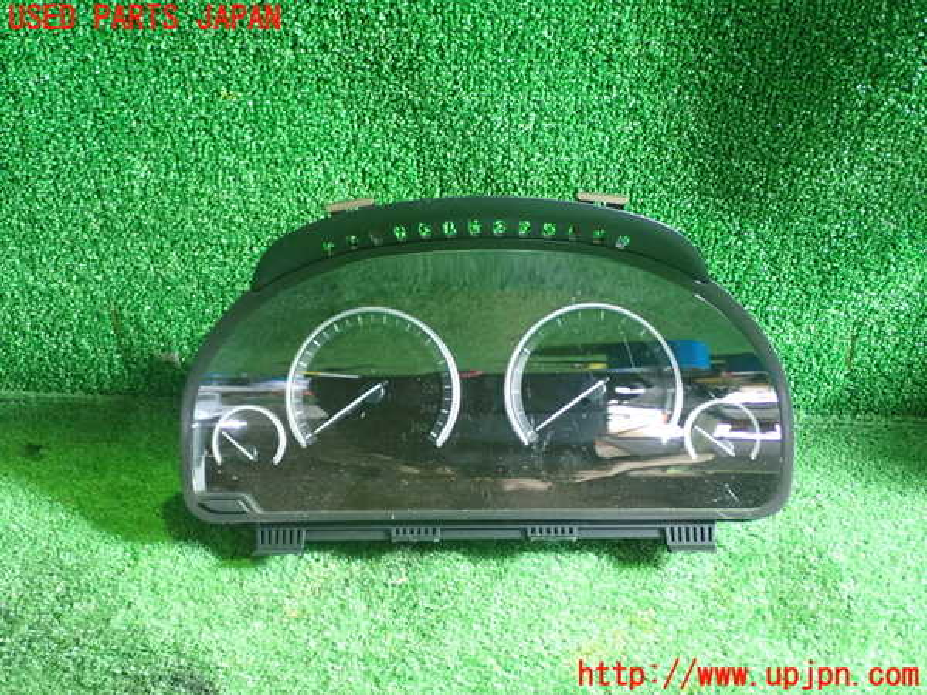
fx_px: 1018
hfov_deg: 49.0
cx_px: 464
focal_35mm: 38
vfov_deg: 37.7
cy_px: 348
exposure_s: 1/30
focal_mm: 6.83
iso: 800
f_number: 2.7
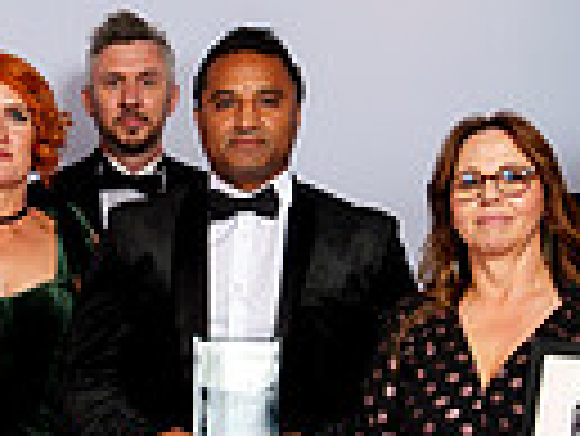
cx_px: 37
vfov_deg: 12.5
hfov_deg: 16.5
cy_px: 456
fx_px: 1962
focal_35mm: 117
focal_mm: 24
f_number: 8
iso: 100
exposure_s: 1/125
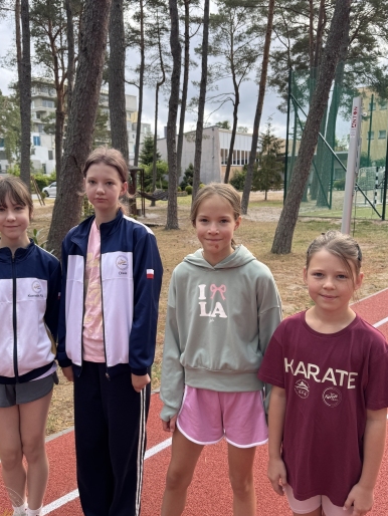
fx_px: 418
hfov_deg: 49.8
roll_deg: +0.9
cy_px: 257
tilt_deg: -10.0
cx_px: 182
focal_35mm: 28
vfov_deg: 63.4
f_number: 1.78
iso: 80
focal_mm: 6.76
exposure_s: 1/383
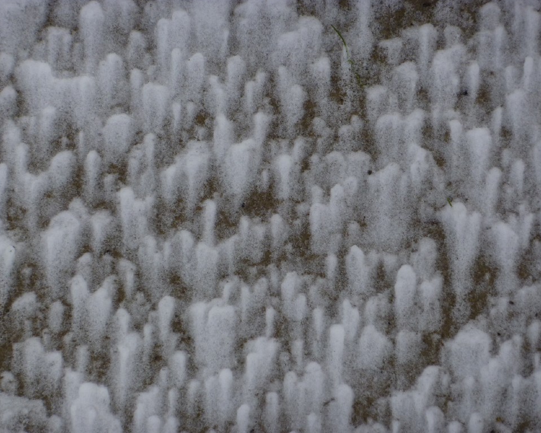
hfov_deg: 6.2
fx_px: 5028
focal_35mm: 314
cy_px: 216
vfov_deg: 4.9
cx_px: 271
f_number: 4.9
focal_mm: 49.2
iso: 125
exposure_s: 1/125
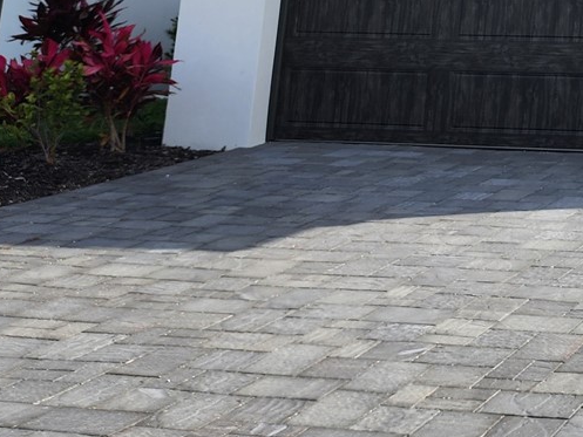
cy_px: -219
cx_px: 811
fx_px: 1247
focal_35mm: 74
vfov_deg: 17.8
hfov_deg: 22.7
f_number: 1.8
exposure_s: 1/696
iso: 12
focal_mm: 6.4
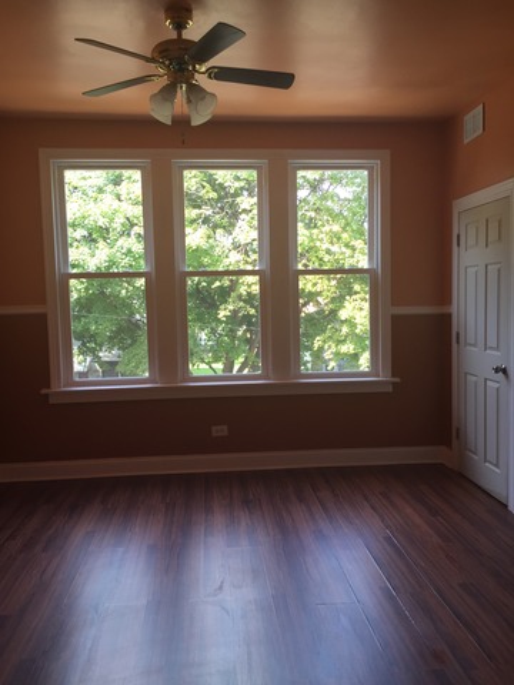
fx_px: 574
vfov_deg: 61.7
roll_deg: +1.2
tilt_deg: -3.3
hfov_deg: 48.2
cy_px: 342
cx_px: 257
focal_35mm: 29
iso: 32
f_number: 2.2
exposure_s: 1/60
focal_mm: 4.15
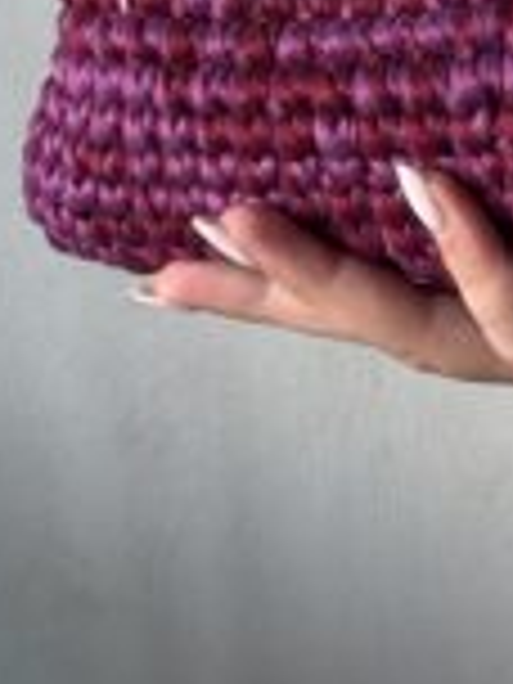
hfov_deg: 18.3
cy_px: -198
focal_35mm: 79
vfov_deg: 22.2
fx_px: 1561
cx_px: 468
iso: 125
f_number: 1.9
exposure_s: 1/60
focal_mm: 2.69
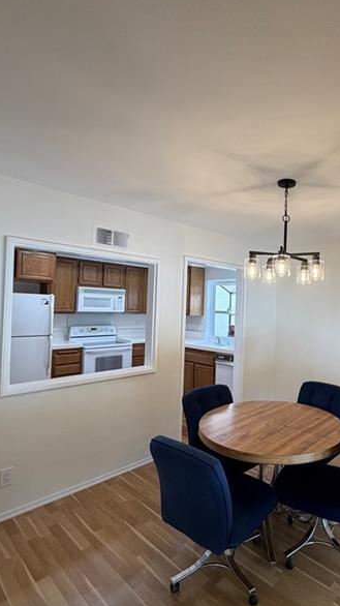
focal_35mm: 20
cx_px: 259
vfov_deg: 86.7
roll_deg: -1.3
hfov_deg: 53.0
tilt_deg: +3.2
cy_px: 302
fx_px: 321
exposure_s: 1/120
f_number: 2.2
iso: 160
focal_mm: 2.22
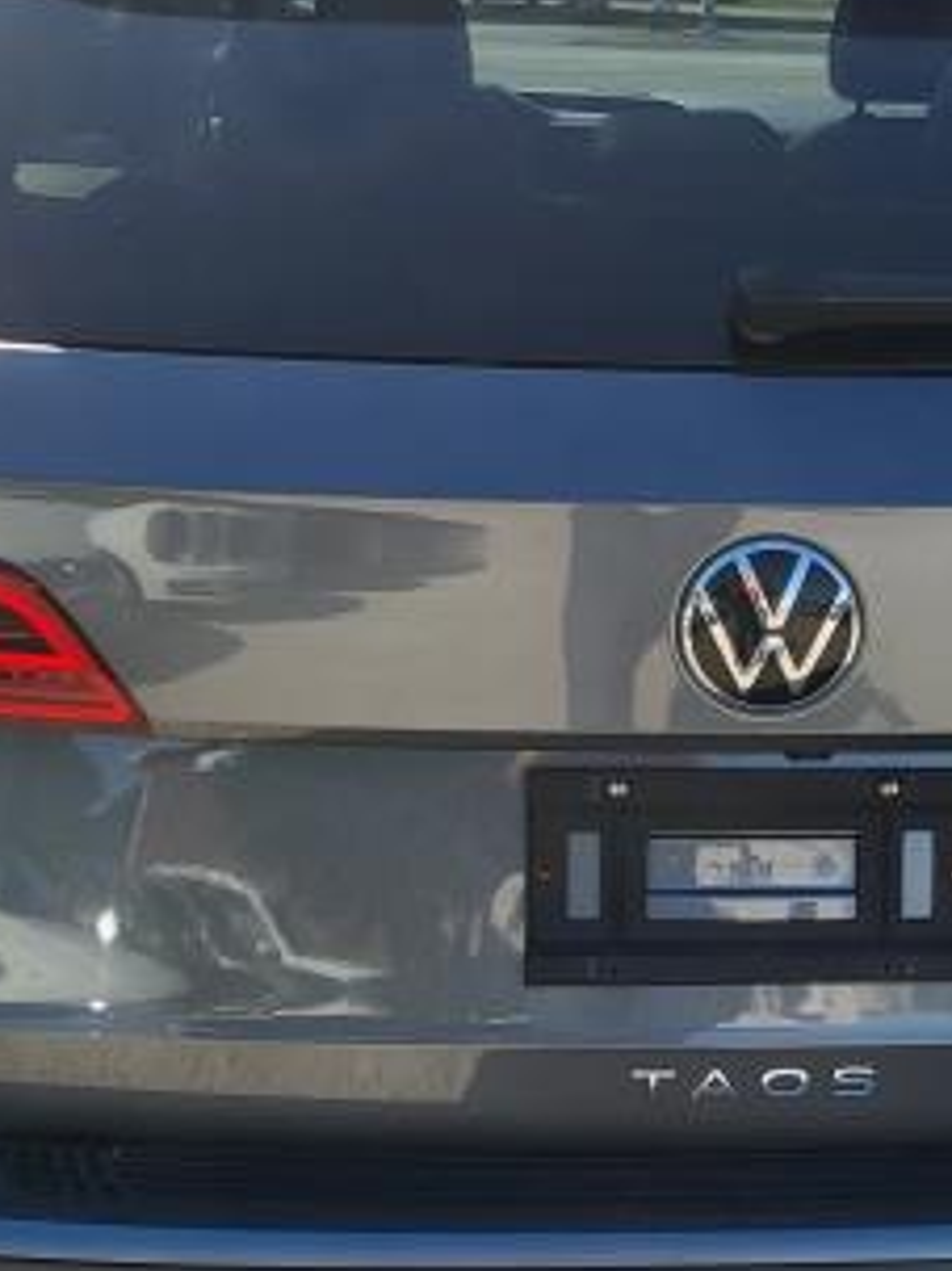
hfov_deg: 26.2
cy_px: 587
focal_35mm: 55
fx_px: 2018
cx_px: 717
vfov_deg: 34.9
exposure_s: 1/1339
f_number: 1.8
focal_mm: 5.4
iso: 40
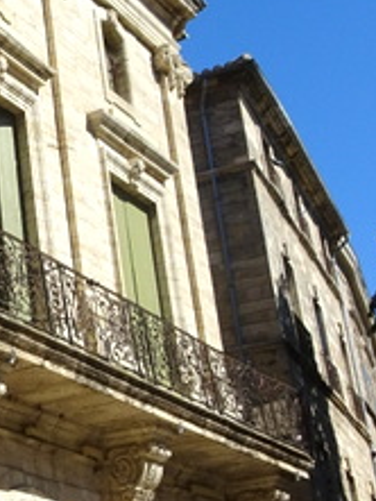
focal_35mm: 87
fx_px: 1259
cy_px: 272
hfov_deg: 15.4
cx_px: -222
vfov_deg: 22.5
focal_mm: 4.1
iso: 80
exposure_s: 1/1000
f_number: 3.5
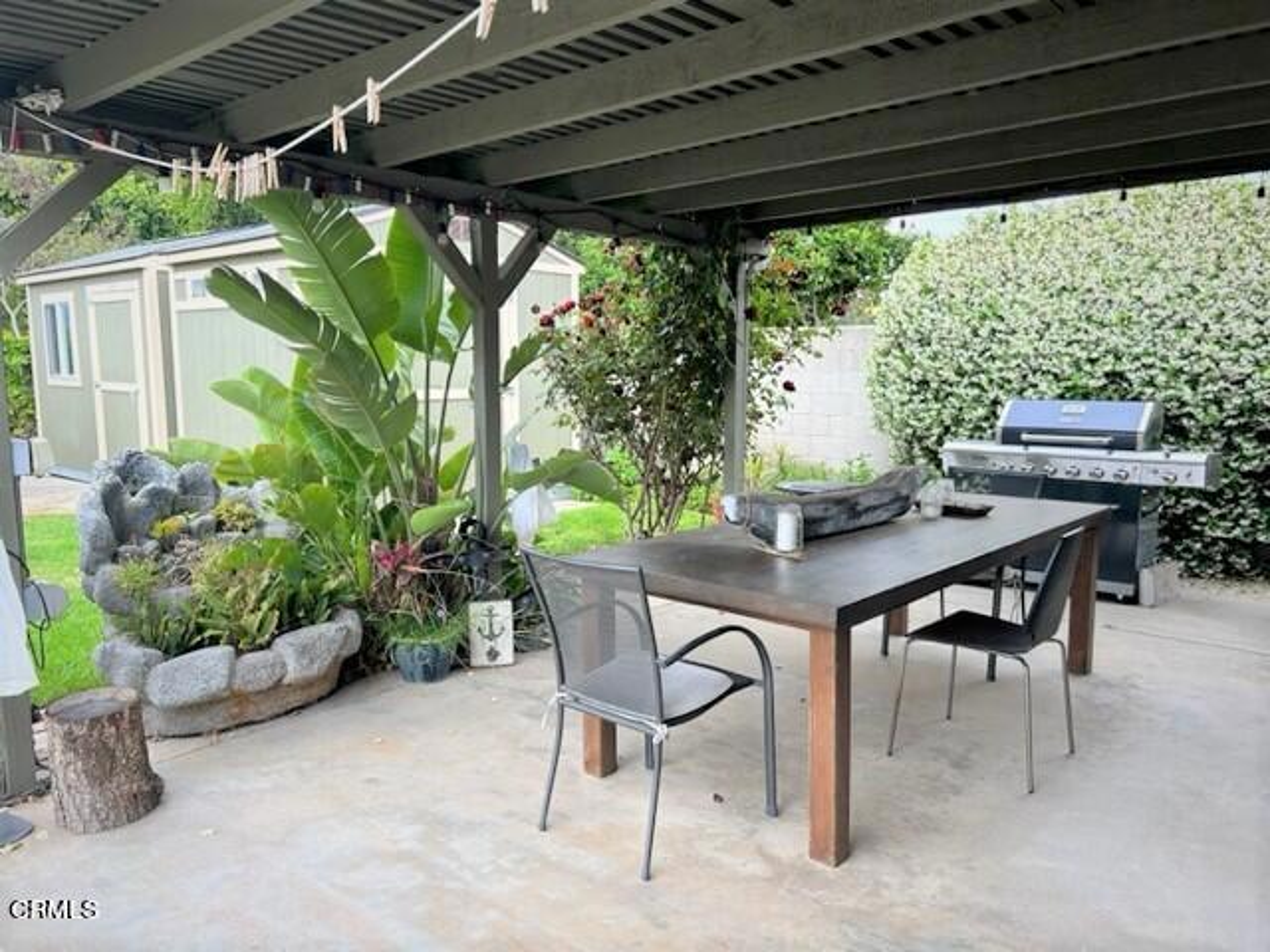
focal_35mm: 26
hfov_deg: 67.3
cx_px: 635
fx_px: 954
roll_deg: +1.8
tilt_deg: -6.4
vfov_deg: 53.1
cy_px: 476
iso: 50
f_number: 1.5
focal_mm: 5.7
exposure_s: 1/493
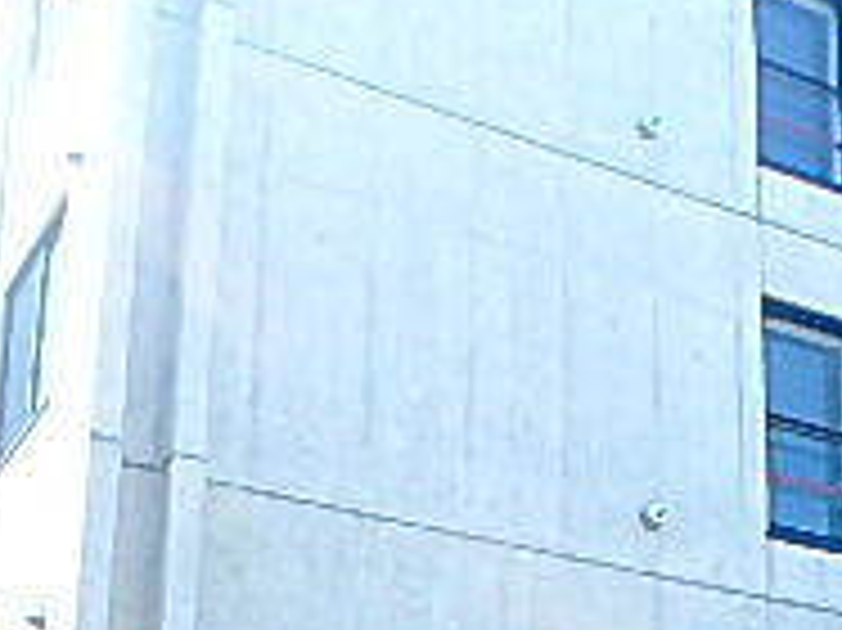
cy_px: 765
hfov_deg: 26.3
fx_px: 1750
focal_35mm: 72
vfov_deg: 19.2
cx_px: 720
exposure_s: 1/200
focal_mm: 3.7
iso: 125
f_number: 3.5
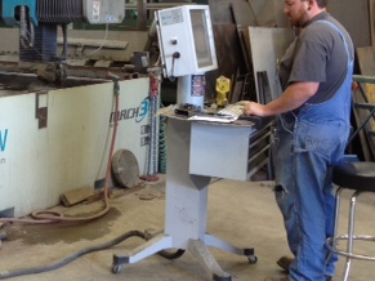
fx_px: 834
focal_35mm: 77
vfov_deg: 19.1
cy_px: 102
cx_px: -28
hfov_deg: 23.9
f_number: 2.4
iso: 50
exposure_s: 1/20
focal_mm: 4.28
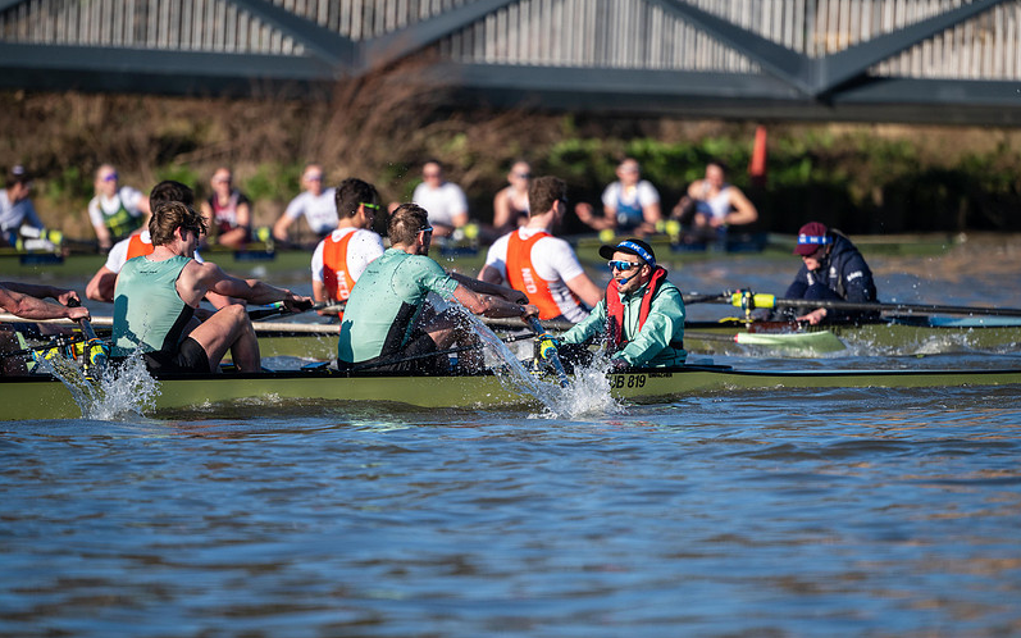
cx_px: 510
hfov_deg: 3.7
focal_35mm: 573
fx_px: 15943
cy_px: 299
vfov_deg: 2.3
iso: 360
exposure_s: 1/1250
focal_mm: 560
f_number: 5.6
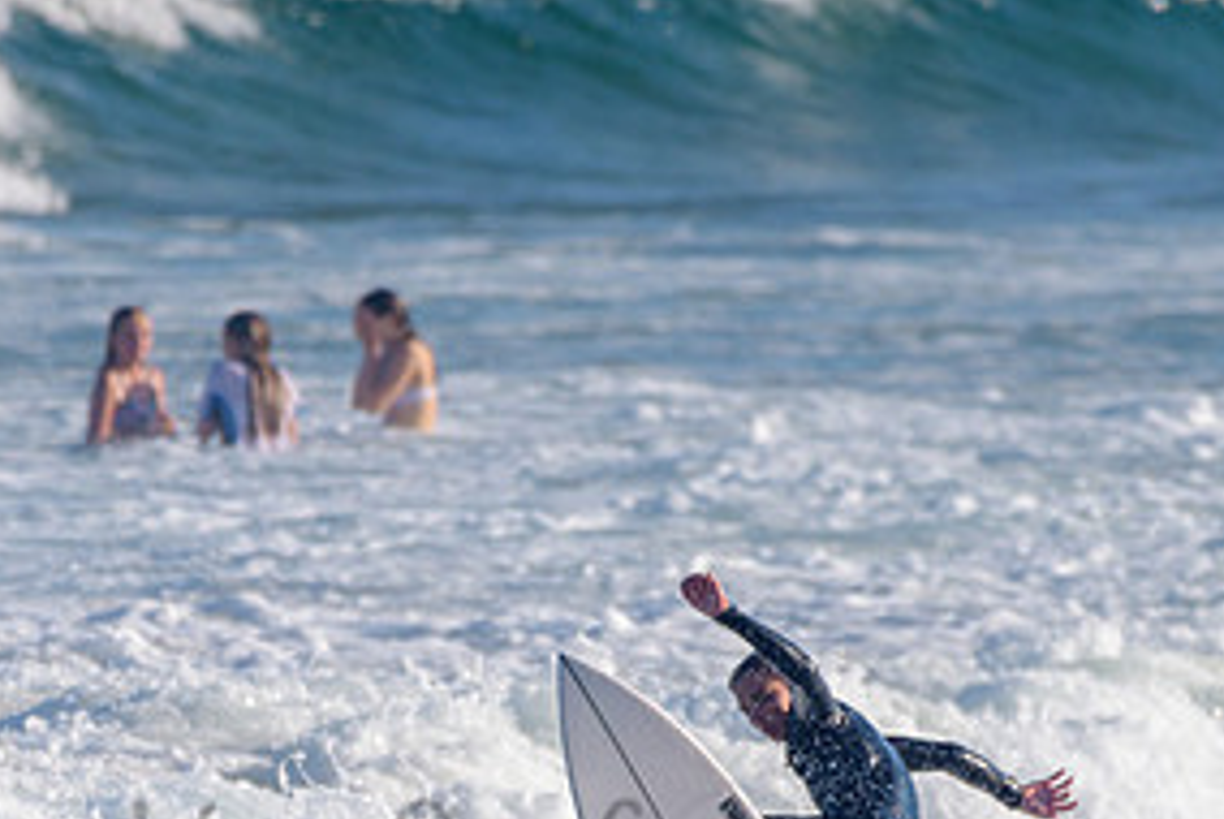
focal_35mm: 1251
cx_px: 861
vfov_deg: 1.1
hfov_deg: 1.6
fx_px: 42577
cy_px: 1006
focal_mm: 500
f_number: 5.6
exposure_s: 1/2000
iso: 140
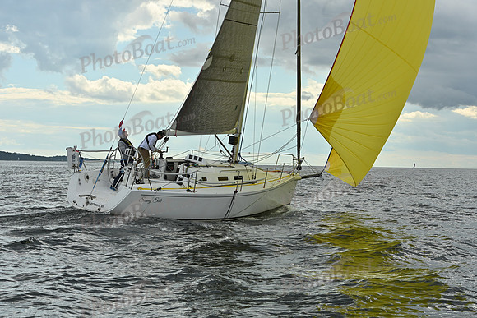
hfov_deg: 27.0
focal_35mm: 75
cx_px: 238
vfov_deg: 18.2
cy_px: 159
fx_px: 994
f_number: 9
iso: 250
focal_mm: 75
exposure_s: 1/800
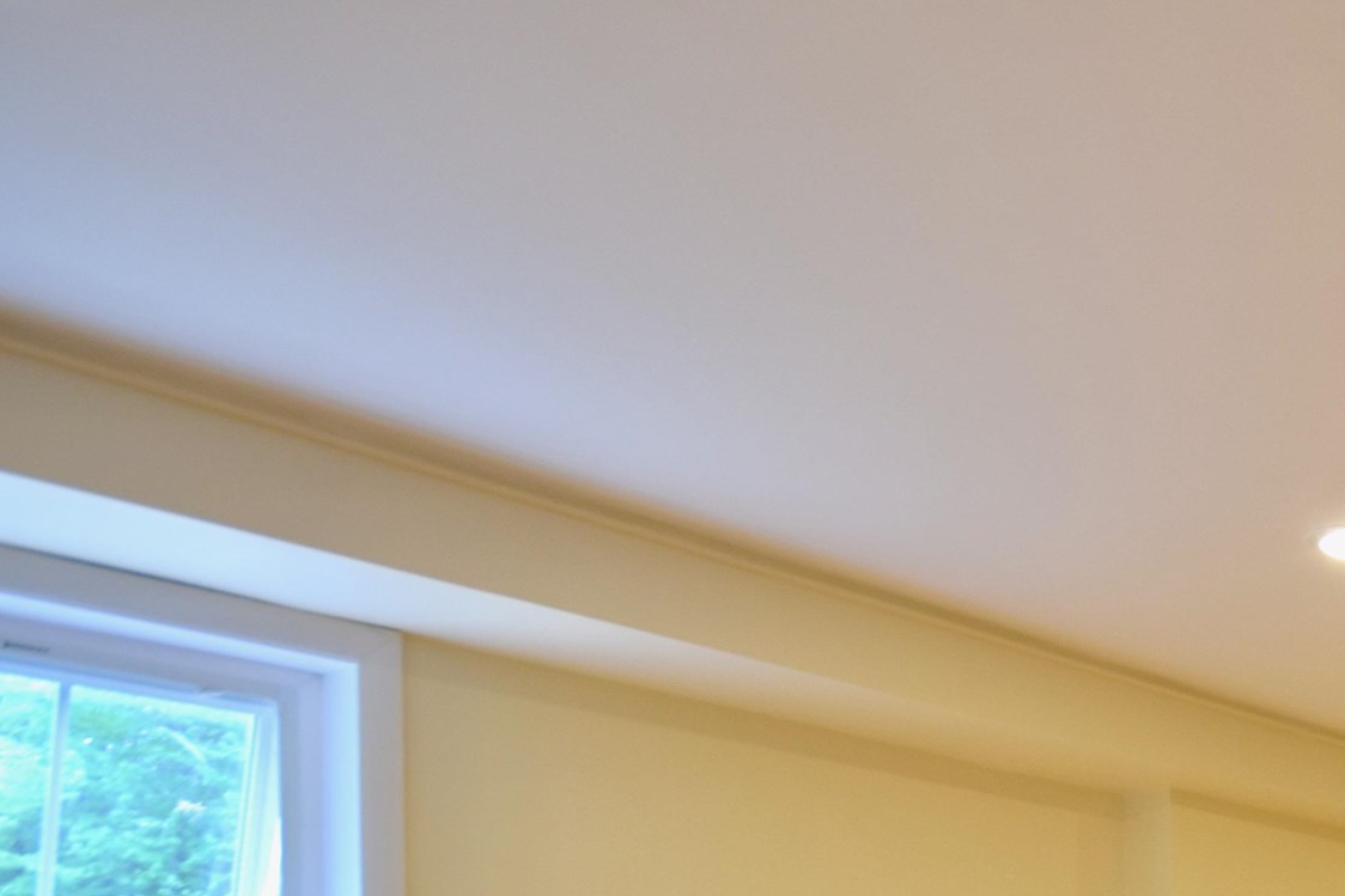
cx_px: 1715
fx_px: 1531
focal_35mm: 41
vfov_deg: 27.7
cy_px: 1136
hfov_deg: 34.7
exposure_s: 1/4
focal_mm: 10
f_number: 6.3
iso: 200
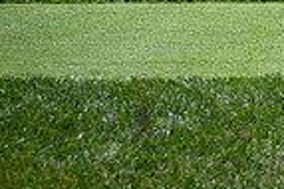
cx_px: 528
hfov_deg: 4.0
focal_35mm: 507
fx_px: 3995
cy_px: -182
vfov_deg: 2.7
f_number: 4
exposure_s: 1/2500
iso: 200
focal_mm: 125
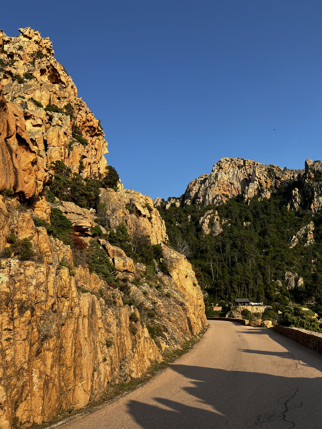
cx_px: 161
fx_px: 322
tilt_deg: +20.6
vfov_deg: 67.3
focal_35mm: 26
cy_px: 214
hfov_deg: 53.1
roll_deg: +1.1
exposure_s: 1/2513
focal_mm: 5.7
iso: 50
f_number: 1.5
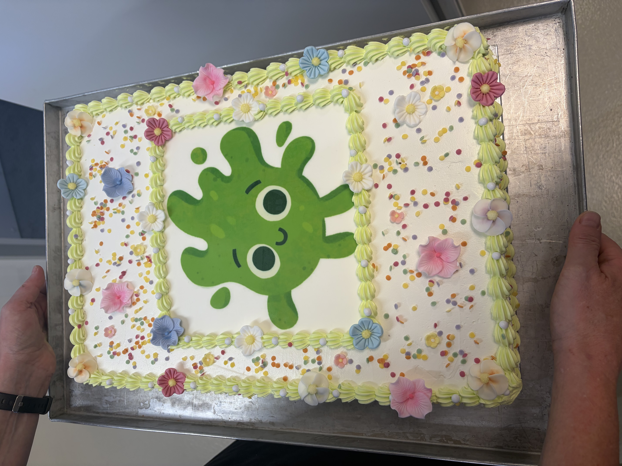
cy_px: 233
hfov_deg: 67.3
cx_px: 311
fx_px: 467
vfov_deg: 53.1
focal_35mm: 26
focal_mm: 5.96
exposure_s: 1/121
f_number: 1.6
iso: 40
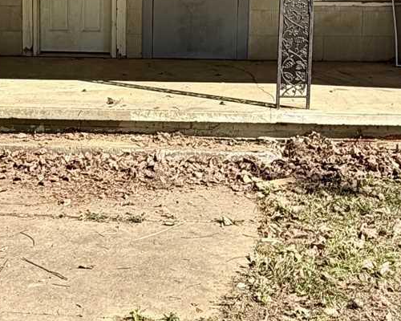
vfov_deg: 23.6
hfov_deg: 29.8
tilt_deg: -7.6
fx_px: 748
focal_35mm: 63
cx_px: 129
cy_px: 39
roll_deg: -0.8
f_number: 2.2
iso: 32
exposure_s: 1/770
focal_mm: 2.22
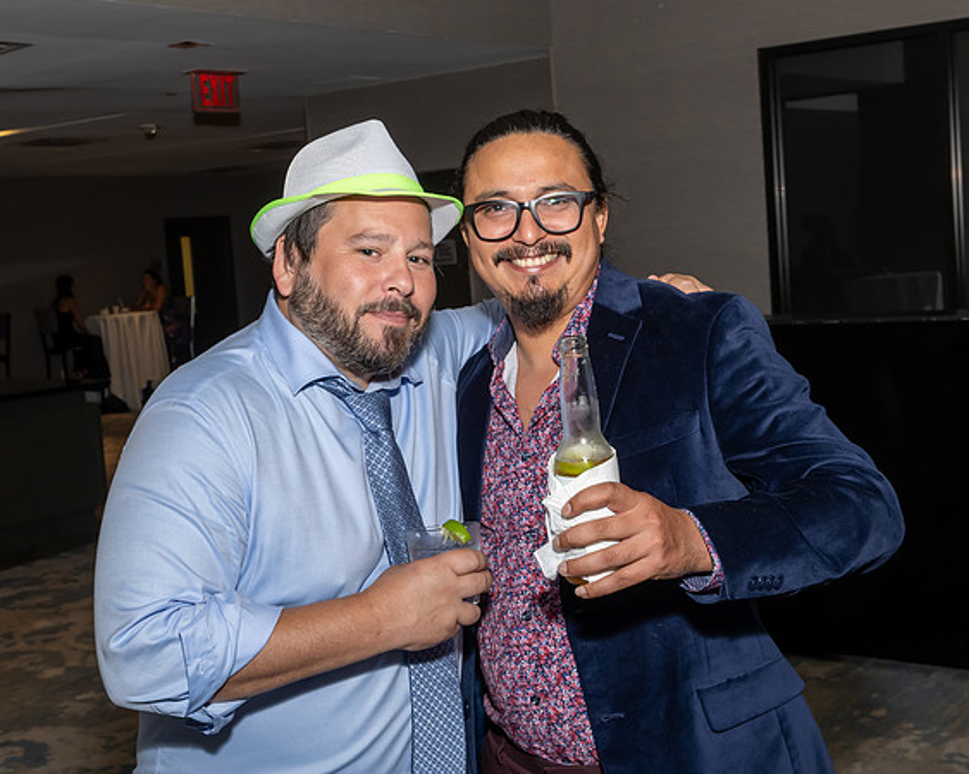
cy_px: 368
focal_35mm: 50
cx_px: 500
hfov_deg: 37.6
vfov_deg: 30.4
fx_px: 1425
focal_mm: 28
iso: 640
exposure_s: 1/250
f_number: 8
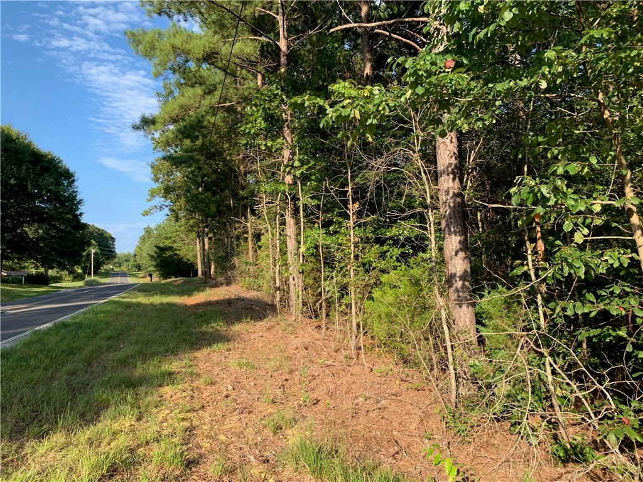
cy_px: 241
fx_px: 483
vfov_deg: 53.1
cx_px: 322
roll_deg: -0.3
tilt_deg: +6.0
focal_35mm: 26
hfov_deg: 67.3
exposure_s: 1/552
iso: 25
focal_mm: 4.25
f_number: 1.8
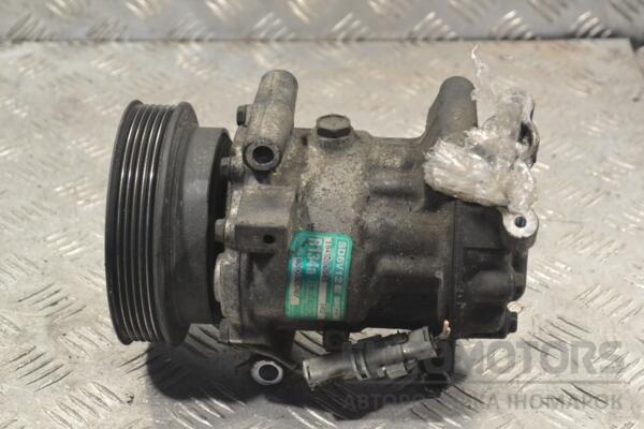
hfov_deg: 24.6
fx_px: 1476
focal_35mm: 82
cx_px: 322
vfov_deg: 16.6
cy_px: 214
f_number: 8
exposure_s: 1/250
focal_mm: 55
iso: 3200
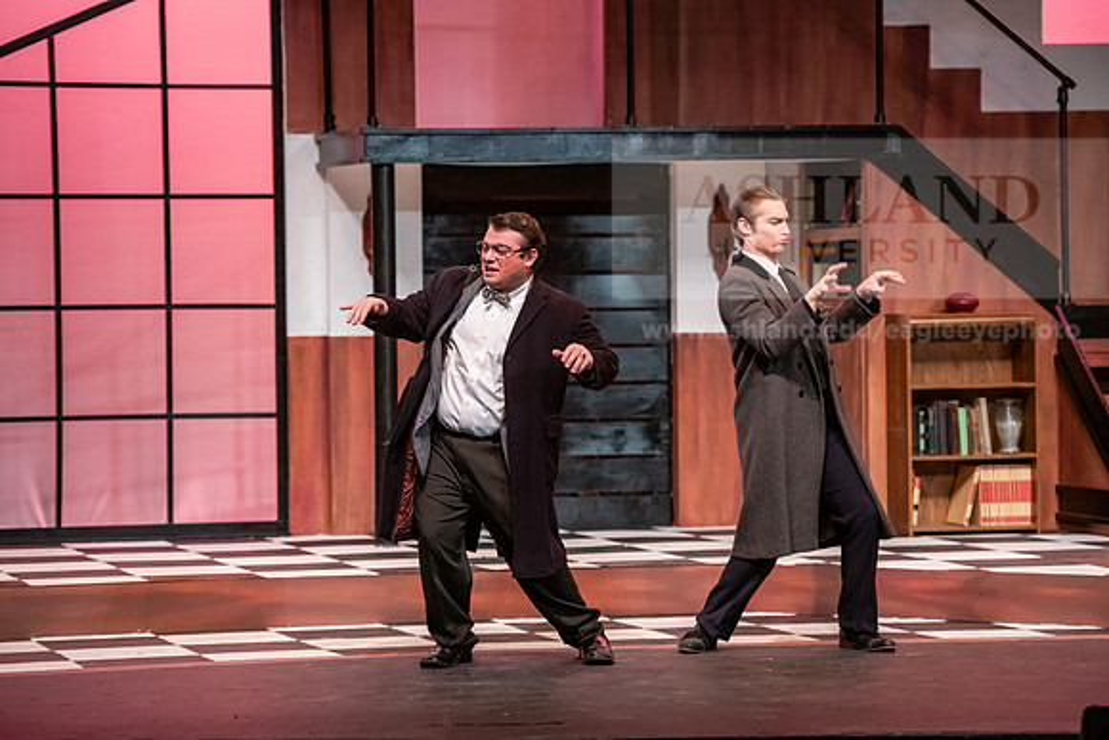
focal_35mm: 135
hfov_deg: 15.2
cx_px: 554
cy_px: 370
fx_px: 4160
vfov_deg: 10.2
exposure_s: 1/200
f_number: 3.2
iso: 3200
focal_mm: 135
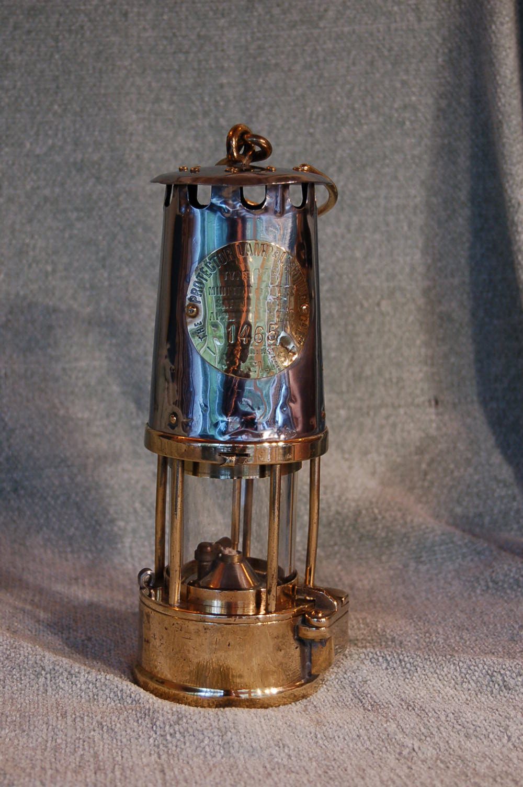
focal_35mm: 68
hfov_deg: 20.1
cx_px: 262
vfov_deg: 29.9
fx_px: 1474
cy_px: 394
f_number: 5.3
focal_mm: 45
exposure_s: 1/10
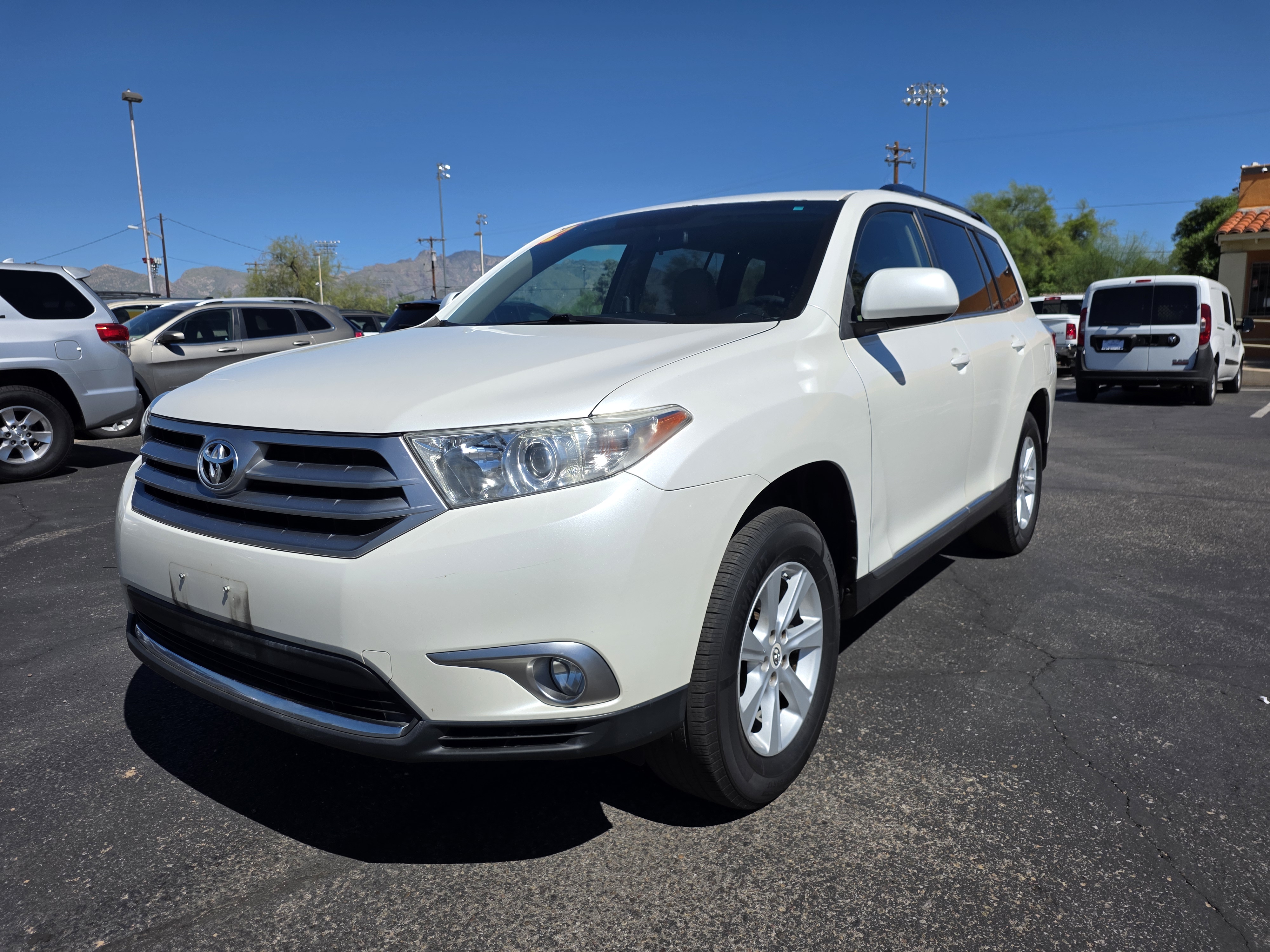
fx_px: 844
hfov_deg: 73.9
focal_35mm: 23
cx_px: 635
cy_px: 476
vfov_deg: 58.9
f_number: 1.7
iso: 64
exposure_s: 1/7944
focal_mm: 6.25
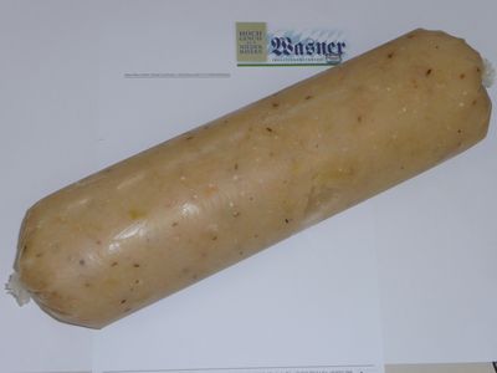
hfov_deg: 31.2
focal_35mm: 62
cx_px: 248
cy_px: 186
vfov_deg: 23.7
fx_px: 890
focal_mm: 10.5
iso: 100
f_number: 4.5
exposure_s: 1/30
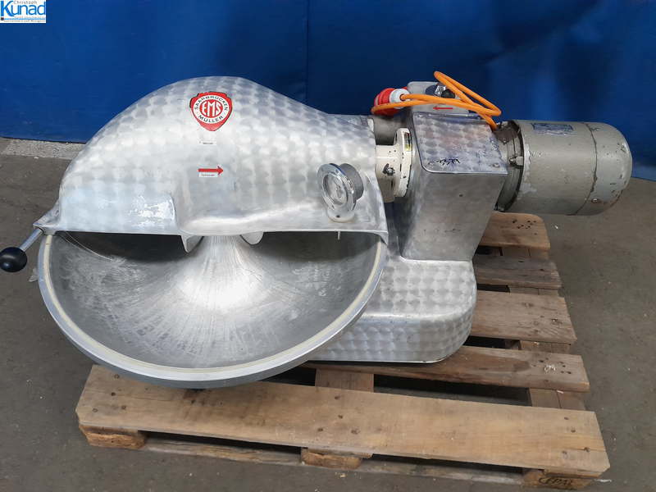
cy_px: 246
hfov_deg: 67.3
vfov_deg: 53.1
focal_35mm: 26
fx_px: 493
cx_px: 328
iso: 320
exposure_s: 1/60
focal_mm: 4
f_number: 1.8
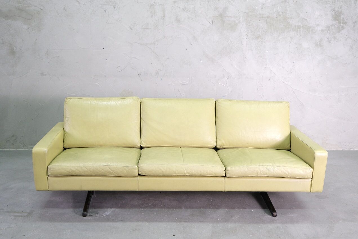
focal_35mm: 39
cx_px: 179
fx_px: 388
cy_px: 120
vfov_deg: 34.2
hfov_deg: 49.6
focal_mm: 26
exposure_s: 1/40
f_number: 4
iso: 1600
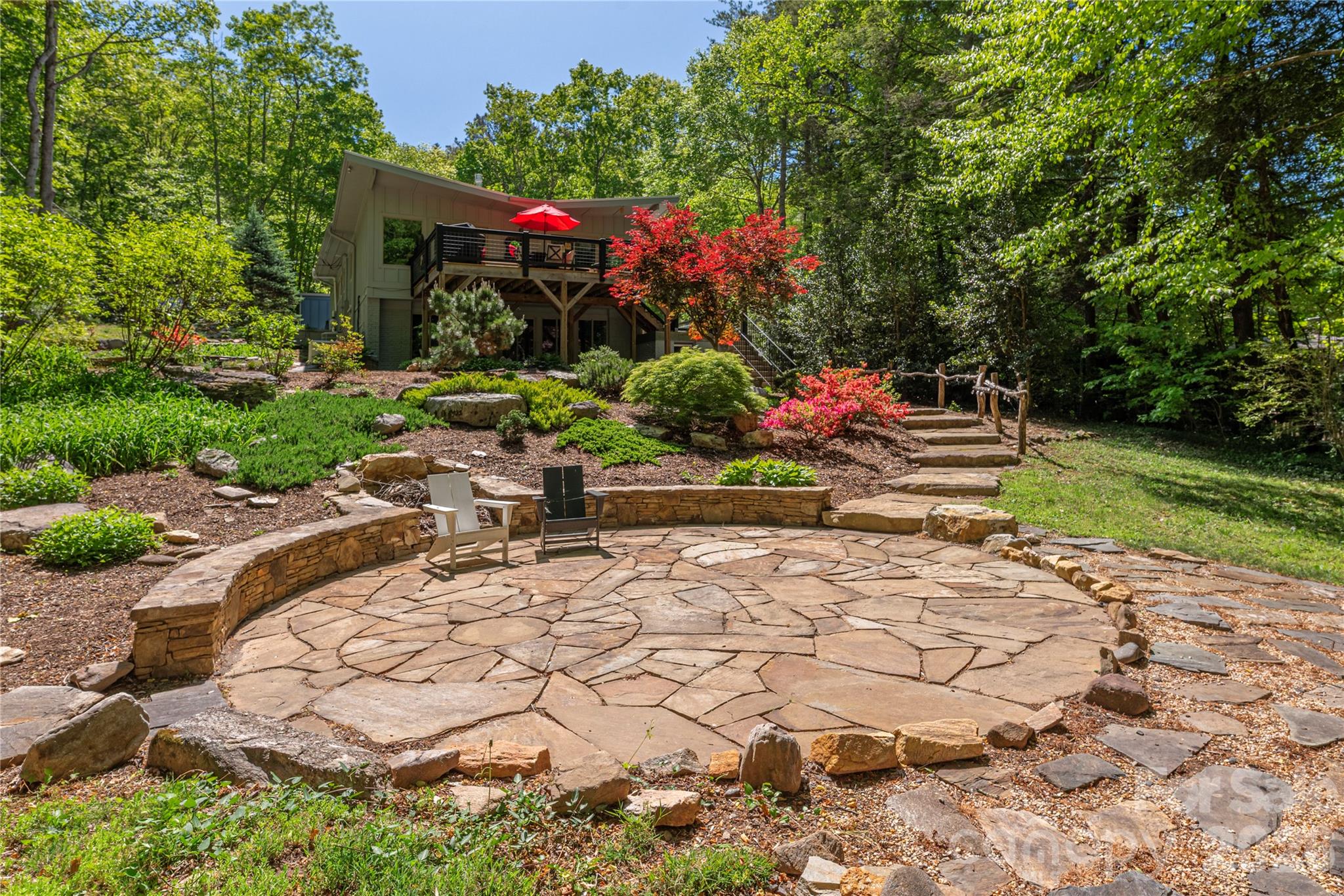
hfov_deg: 86.9
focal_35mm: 19
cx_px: 672
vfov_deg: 64.6
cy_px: 448
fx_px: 709
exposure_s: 1/2500
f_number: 8
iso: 320
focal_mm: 19
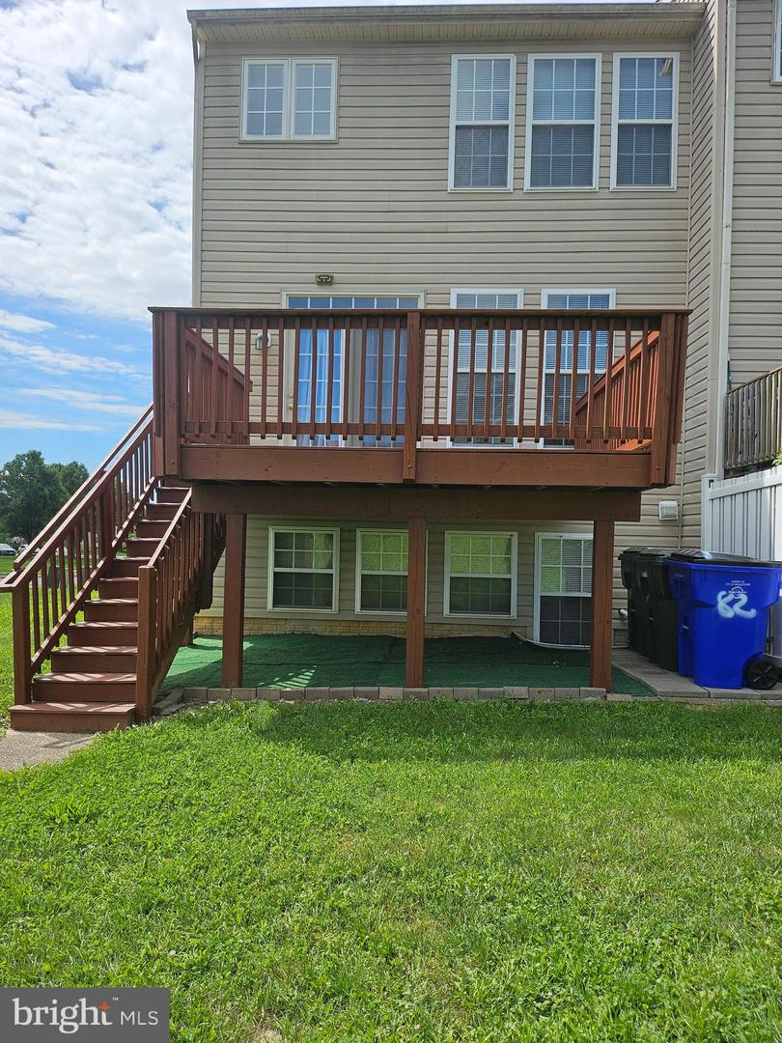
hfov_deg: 56.8
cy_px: 522
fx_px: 723
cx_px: 391
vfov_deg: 71.6
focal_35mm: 24
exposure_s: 1/4397
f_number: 1.8
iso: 50
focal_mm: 5
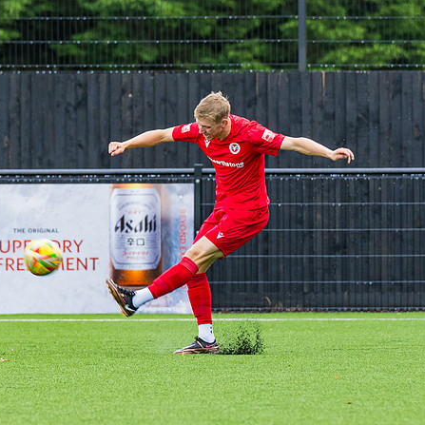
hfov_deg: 2.4
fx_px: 10237
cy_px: 134
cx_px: 194
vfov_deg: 2.4
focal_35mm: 737
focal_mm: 200
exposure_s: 1/640
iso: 400
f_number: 4
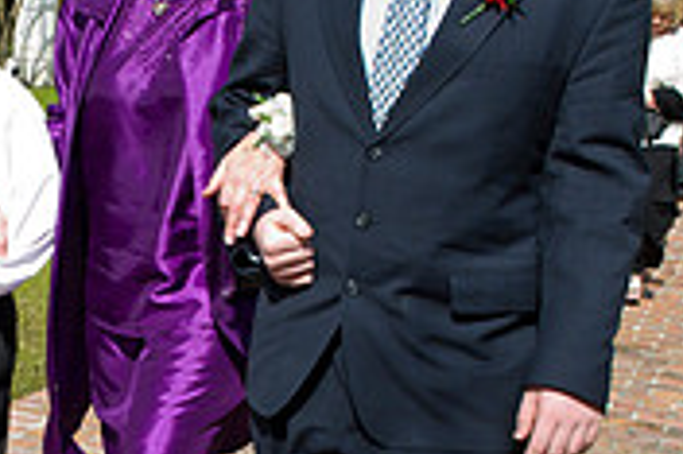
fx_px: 1497
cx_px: 47
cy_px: 427
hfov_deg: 24.8
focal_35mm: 79
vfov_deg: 17.0
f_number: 10
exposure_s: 1/125
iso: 100
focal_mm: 24
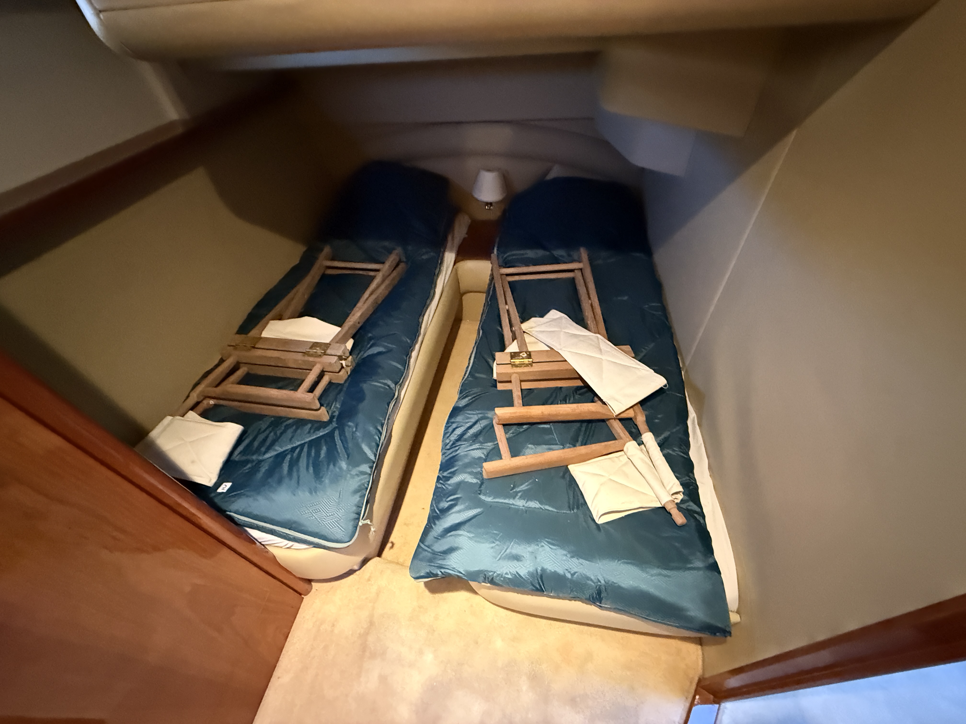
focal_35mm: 14
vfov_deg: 85.7
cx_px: 483
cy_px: 362
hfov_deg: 102.1
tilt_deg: -45.5
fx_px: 391
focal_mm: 2.22
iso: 1600
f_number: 2.2
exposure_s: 1/40
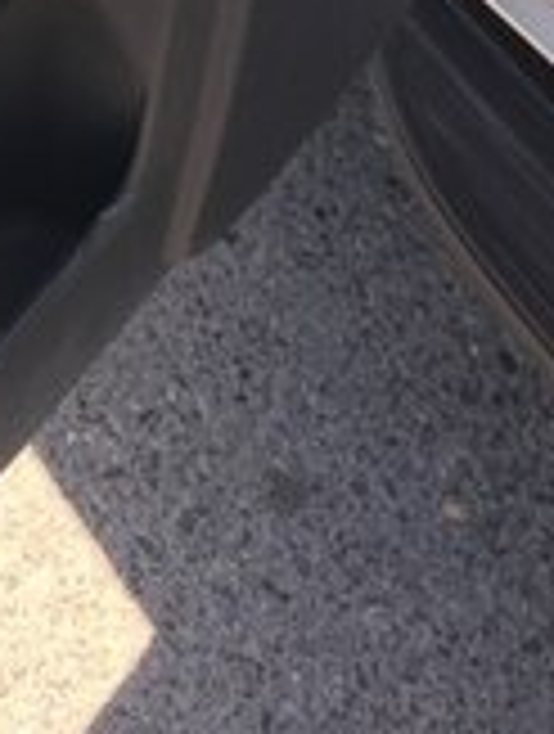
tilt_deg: -49.1
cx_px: -162
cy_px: -203
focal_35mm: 88
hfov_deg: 16.0
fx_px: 1871
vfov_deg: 20.4
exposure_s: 1/370
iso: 32
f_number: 2.2
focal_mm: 4.15
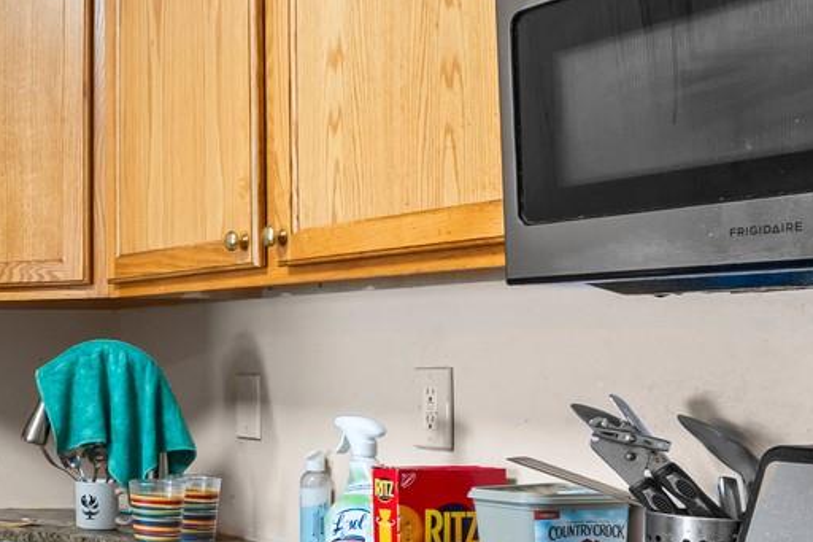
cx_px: -464
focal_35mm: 56
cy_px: 358
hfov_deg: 25.1
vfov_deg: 24.1
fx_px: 1264
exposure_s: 1/2.5
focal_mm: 14
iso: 500
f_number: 10
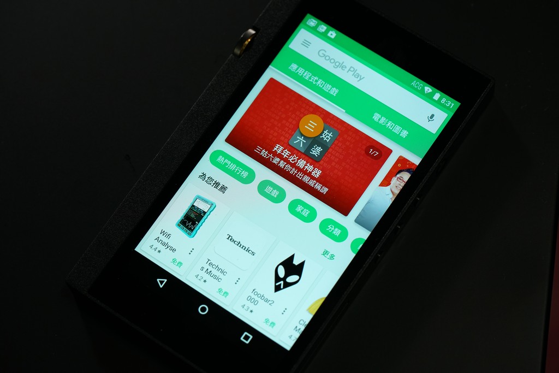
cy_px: 186
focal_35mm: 90
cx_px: 280
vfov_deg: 15.2
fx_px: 1398
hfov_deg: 22.6
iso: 500
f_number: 5.6
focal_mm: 90
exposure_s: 1/60
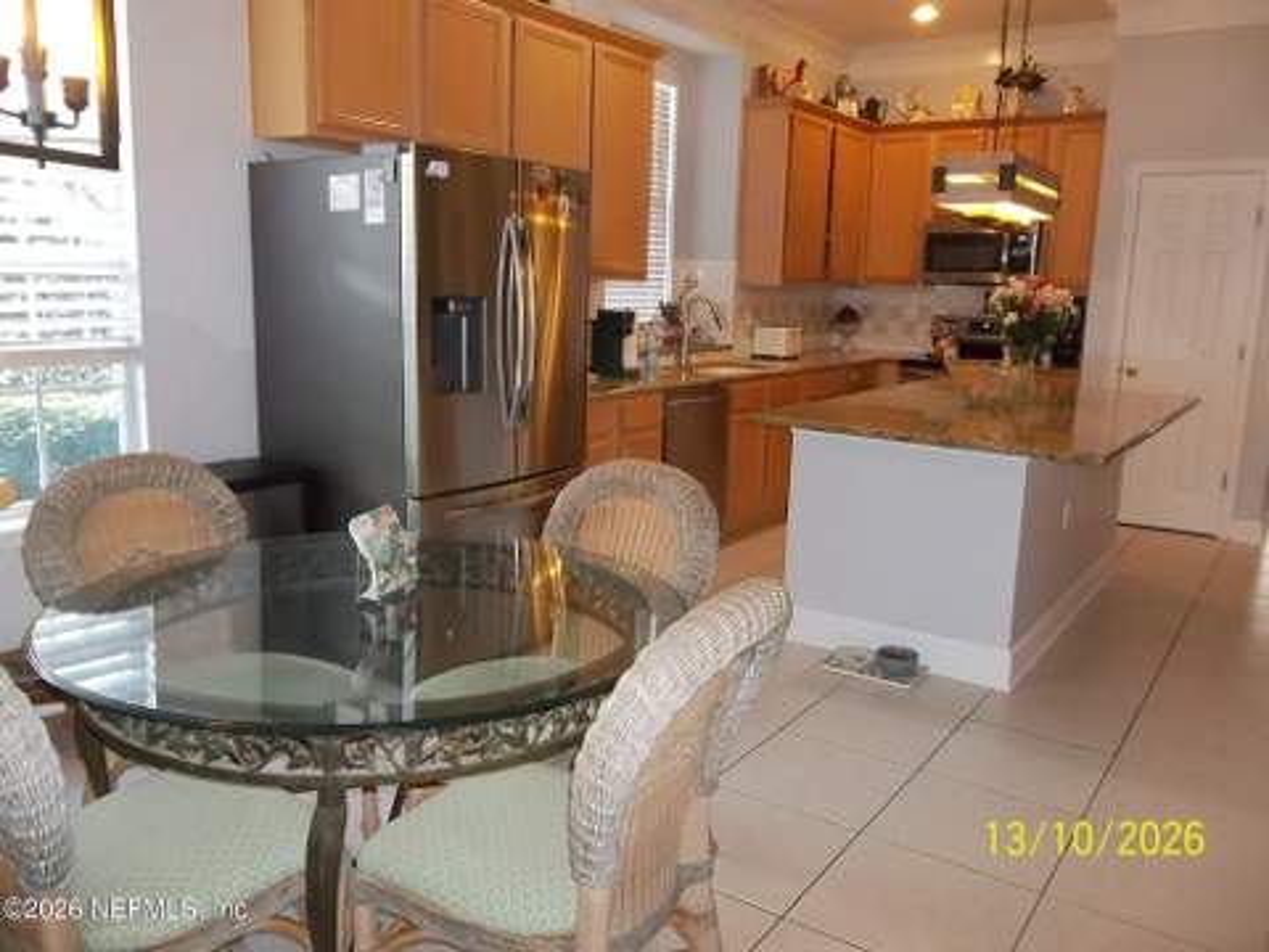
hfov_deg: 65.3
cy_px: 476
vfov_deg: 51.4
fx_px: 990
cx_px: 634
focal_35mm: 27
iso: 320
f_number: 3.5
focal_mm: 4.9
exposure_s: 1/30
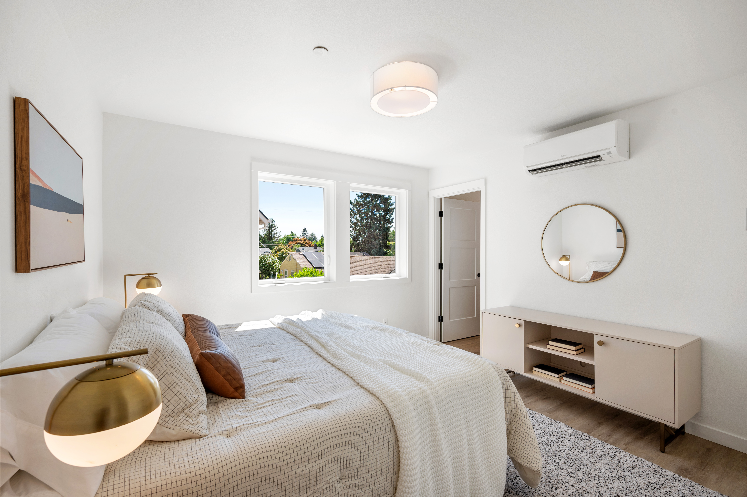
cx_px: 374
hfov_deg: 96.8
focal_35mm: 16
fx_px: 332
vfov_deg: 73.7
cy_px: 248
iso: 200
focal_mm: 16
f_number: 8
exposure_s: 1/30
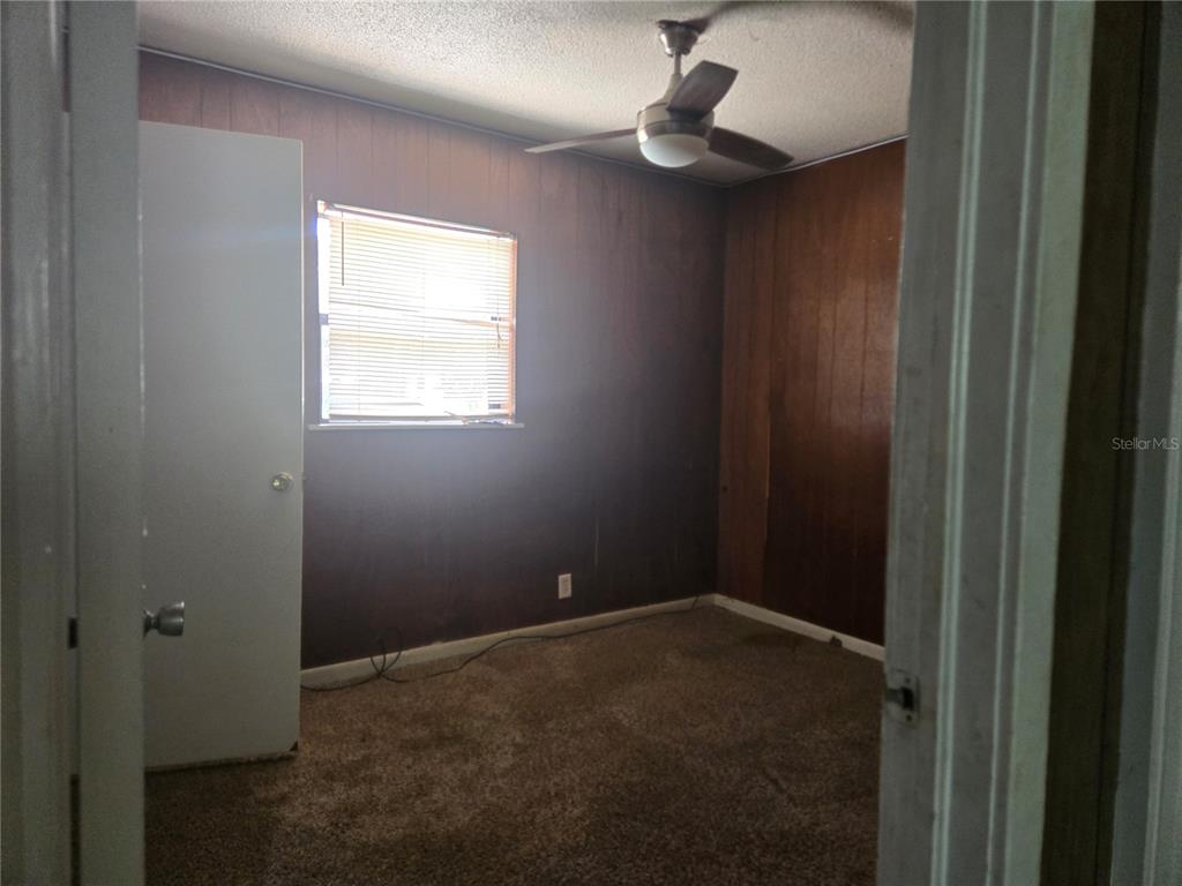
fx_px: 785
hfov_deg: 73.9
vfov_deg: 58.9
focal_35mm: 23
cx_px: 591
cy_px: 443
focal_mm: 5.4
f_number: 1.8
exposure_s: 1/120
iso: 500
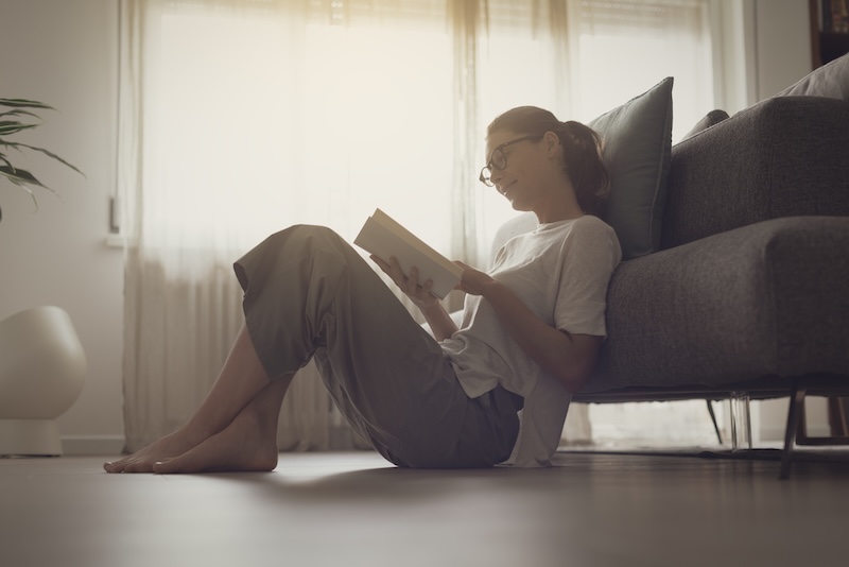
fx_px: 1180
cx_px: 424
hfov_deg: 39.6
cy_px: 284
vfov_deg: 27.0
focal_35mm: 50
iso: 250
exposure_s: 1/60
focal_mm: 50
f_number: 2.2
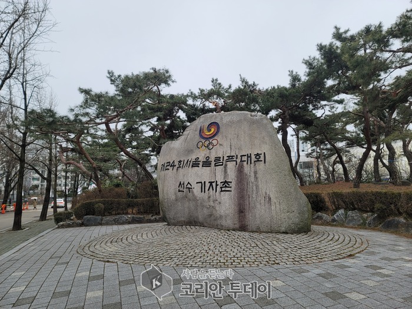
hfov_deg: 69.4
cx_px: 206
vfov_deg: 54.9
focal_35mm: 25
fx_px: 298
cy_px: 154
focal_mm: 7
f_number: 1.8
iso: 25
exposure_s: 1/120
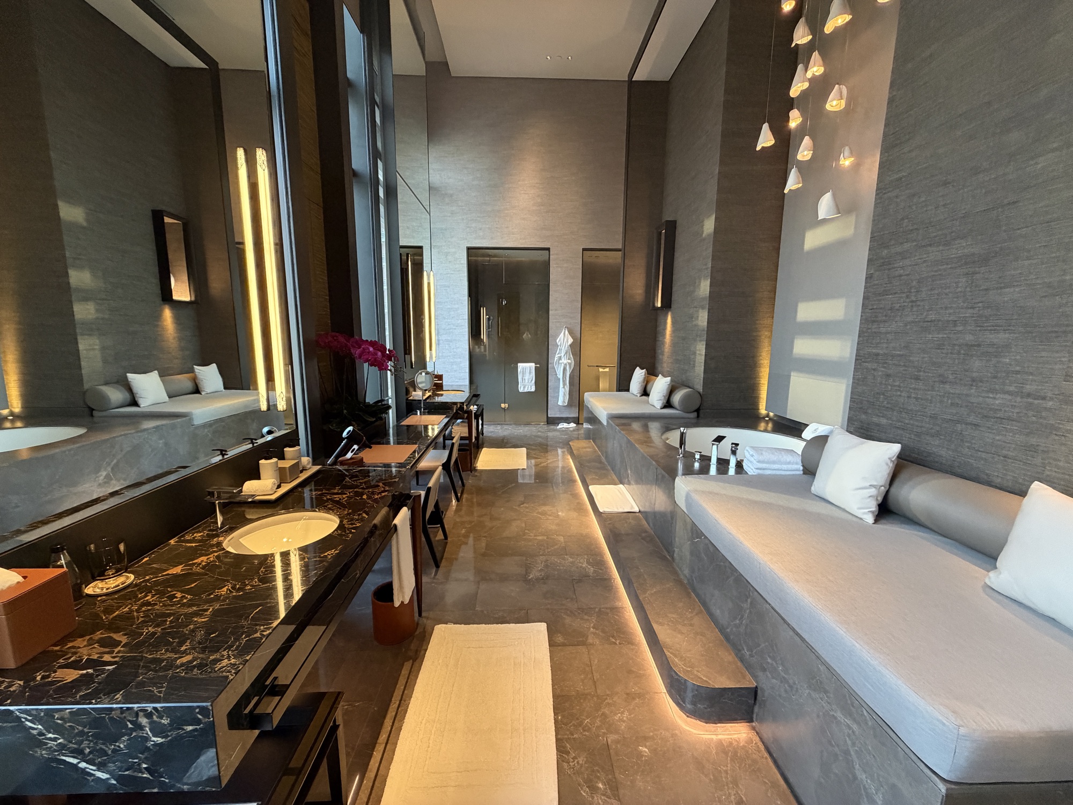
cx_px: 536
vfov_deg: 85.7
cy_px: 402
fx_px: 434
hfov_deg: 102.1
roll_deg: +0.1
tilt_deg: -8.8
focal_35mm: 14
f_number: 2.2
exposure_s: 1/60
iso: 500
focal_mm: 2.22
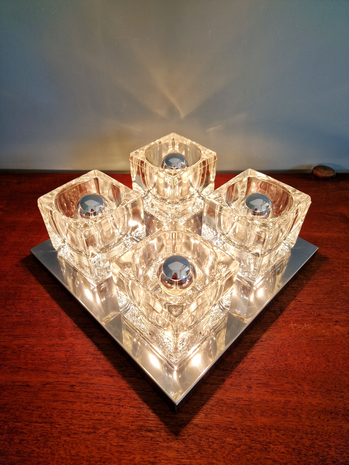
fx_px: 309
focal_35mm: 23
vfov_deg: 73.9
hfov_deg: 58.9
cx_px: 174
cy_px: 232
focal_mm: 5.4
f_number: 1.8
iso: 50
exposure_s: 1/100
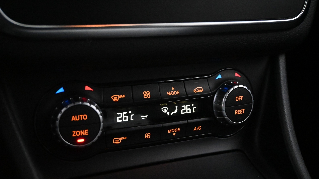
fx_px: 413
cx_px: 159
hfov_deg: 42.3
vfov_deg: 24.5
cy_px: 106
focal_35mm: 49
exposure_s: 1/50
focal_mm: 30.5
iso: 11400
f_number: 4.8
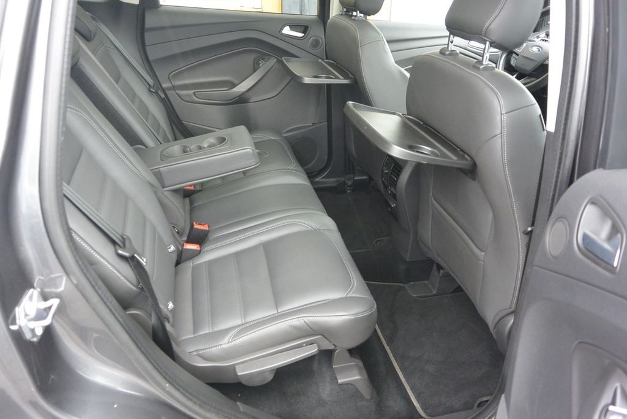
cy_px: 210
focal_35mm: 27
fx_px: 470
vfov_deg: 47.9
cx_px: 314
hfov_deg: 67.4
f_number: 3.5
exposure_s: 1/50
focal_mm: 10
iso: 800
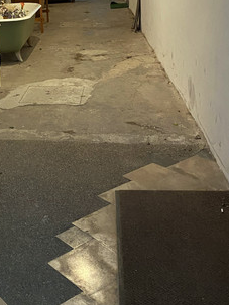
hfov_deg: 25.8
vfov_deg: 33.9
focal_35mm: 55
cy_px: 60
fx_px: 485
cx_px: 26
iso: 400
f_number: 1.8
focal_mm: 4.25
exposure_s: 1/33
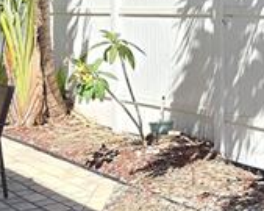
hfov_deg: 23.6
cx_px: 272
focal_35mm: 77
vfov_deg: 19.1
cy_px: -23
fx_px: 601
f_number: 2.2
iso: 50
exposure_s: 1/1081
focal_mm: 2.2
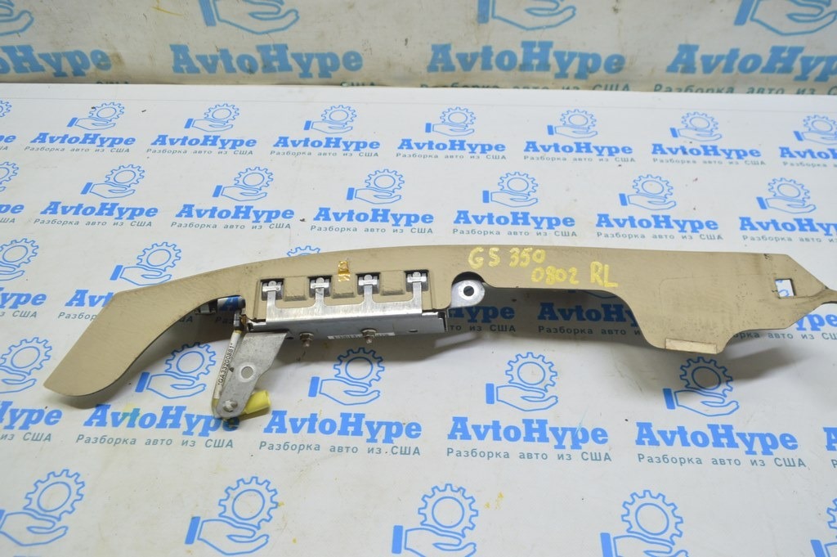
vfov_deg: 47.9
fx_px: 627
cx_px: 418
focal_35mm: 27
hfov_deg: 67.4
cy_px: 278
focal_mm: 18
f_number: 5.6
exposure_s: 1/20
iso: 400
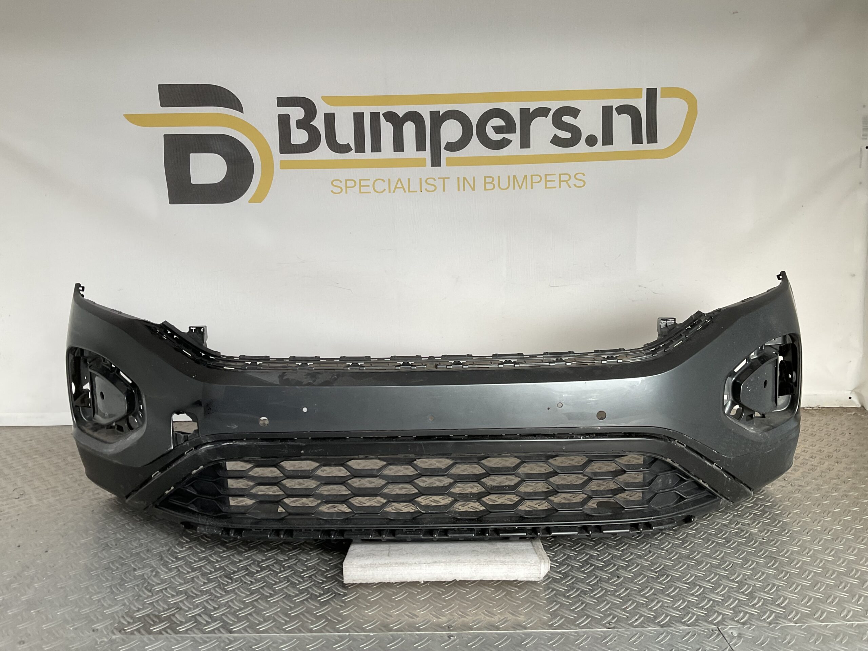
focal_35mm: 29
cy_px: 326
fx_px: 727
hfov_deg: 61.7
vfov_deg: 48.2
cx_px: 434
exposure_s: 1/120
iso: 40
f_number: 1.8
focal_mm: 3
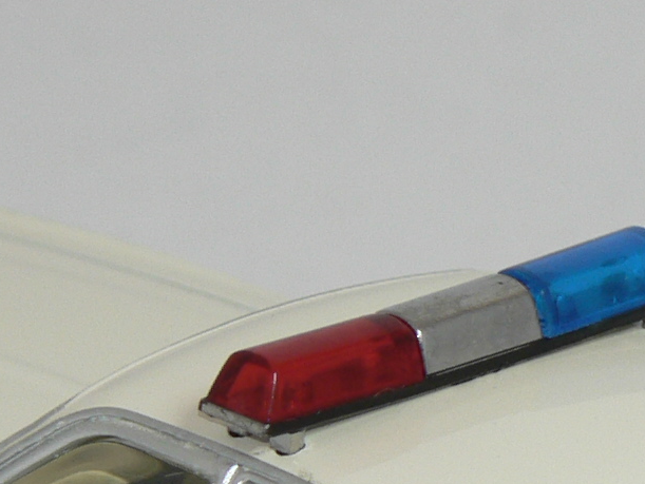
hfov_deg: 3.3
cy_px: 641
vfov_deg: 2.5
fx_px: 11242
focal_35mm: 603
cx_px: 419
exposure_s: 1/60
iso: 80
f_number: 3.3
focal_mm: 24.1
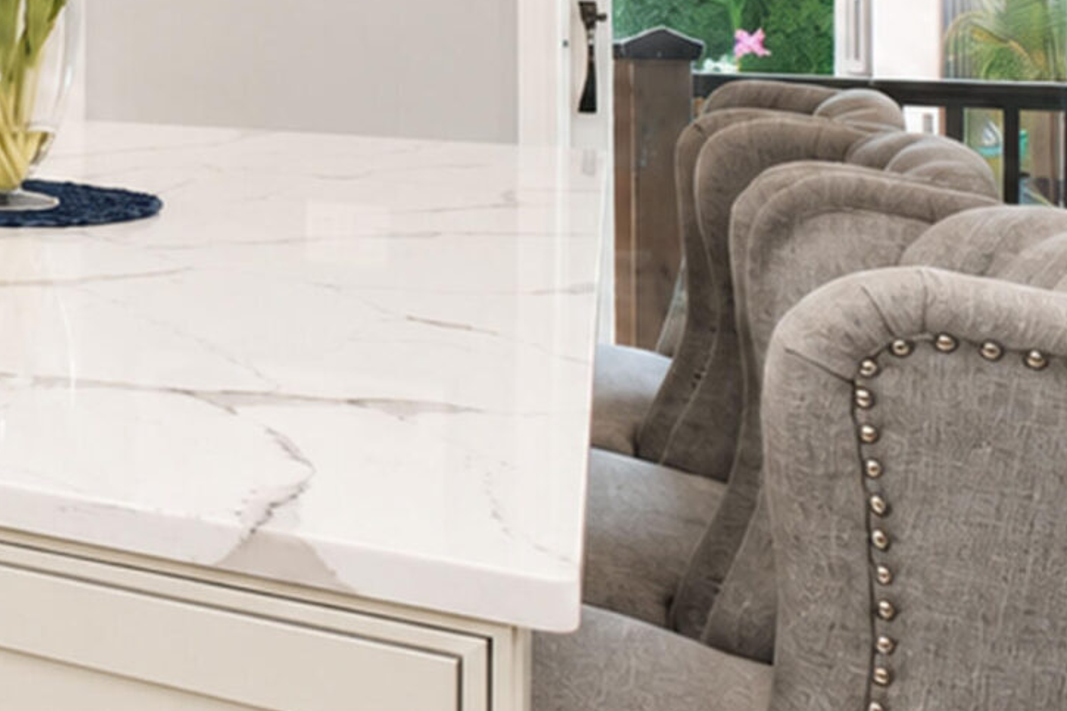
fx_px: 1570
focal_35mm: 53
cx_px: -465
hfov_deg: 27.8
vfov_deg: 24.2
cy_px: -26
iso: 2000
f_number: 9
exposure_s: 1/80
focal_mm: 10
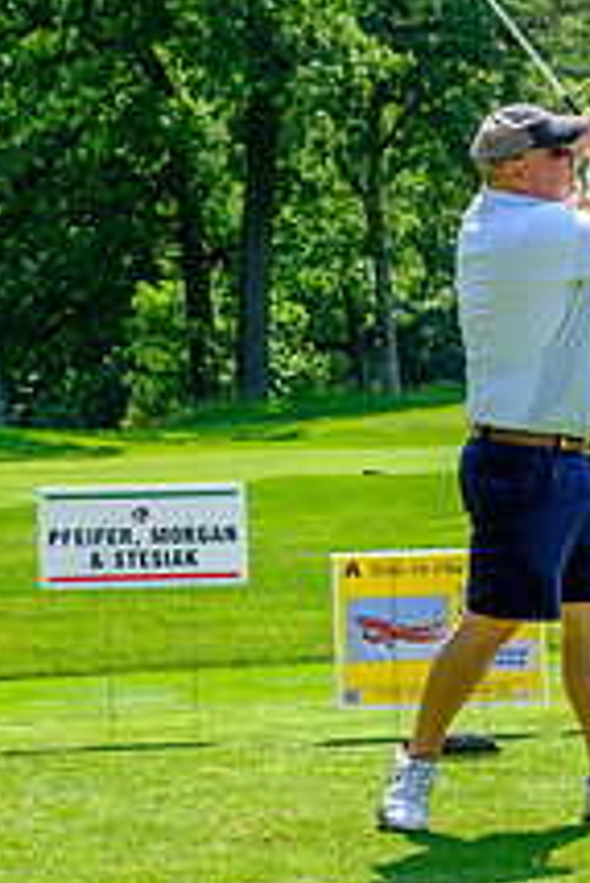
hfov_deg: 8.6
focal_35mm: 160
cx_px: 520
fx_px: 3927
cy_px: 417
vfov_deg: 12.8
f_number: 5.6
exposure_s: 1/320
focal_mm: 50.5
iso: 200
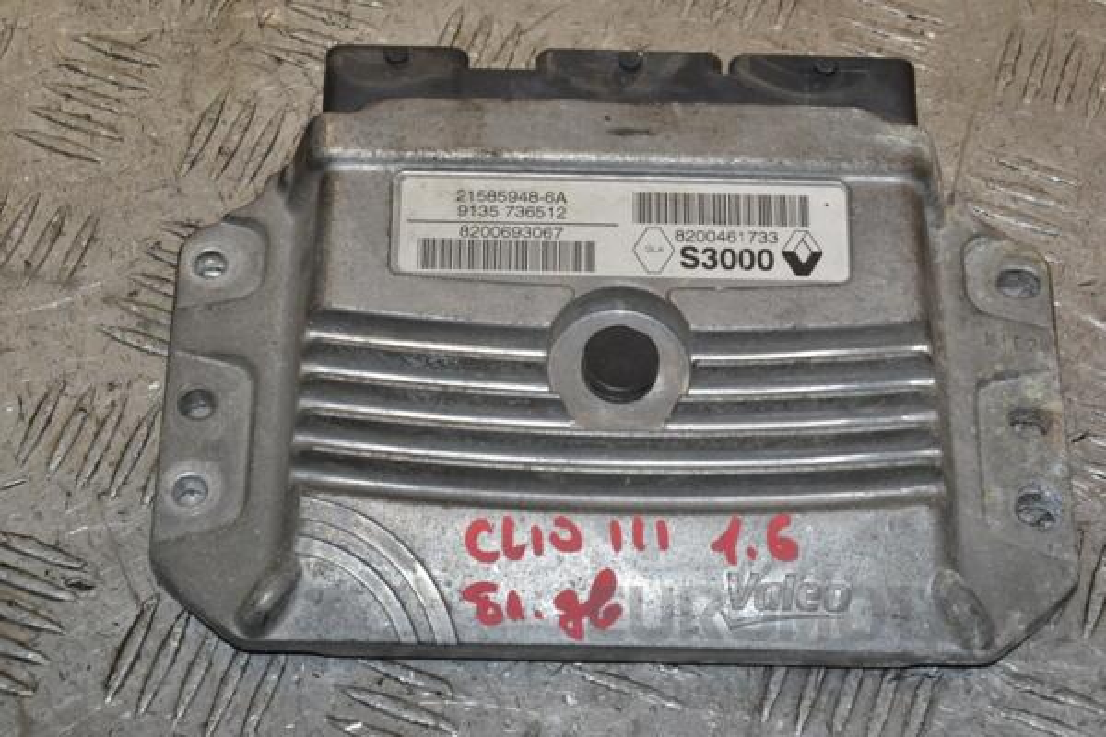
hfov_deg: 21.9
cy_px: 368
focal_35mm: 93
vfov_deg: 14.7
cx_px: 553
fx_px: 2857
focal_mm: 62
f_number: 13
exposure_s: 1/200
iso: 800
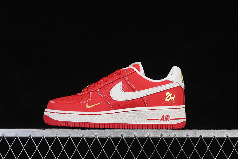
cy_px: 80
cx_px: 119
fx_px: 496
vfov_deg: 18.2
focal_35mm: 75
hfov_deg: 27.0
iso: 160
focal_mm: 50
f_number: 8
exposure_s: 1/80
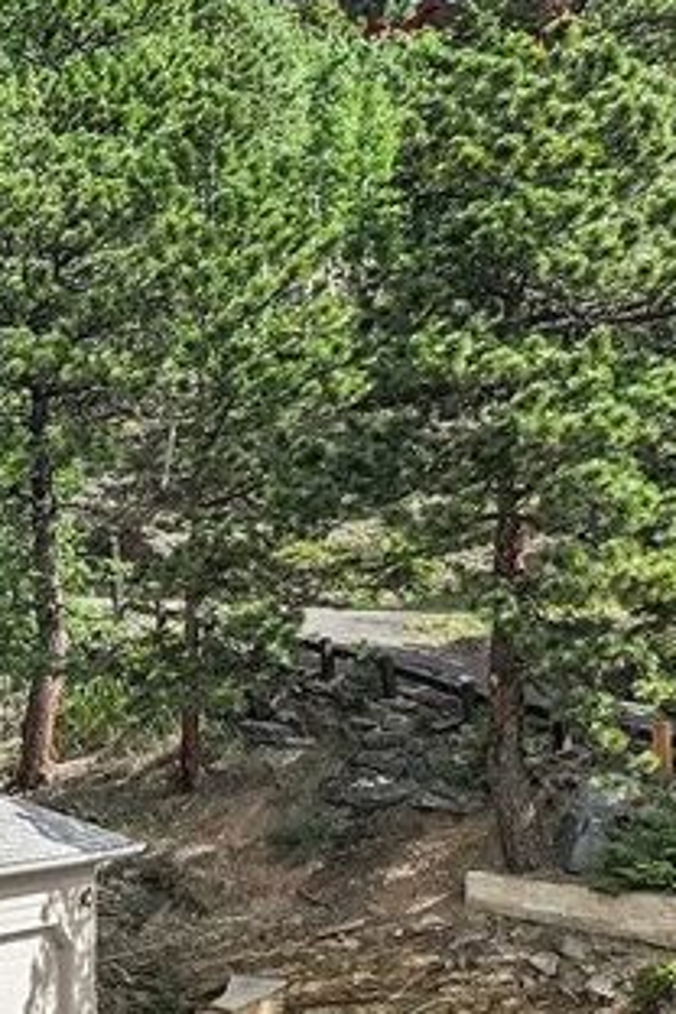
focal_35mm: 82
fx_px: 2309
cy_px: 600
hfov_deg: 13.3
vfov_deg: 24.7
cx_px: -845
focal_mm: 12.29
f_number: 2.8
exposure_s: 1/1600
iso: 120
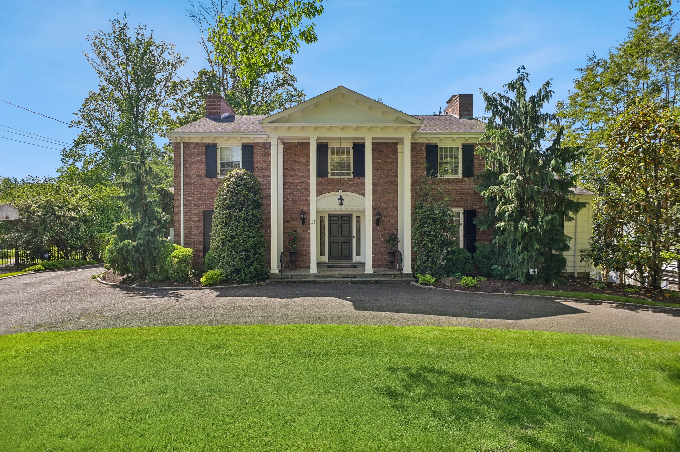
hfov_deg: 84.0
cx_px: 340
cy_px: 226
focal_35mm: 20
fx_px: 377
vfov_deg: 61.8
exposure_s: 1/2500
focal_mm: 20
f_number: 6.3
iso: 800
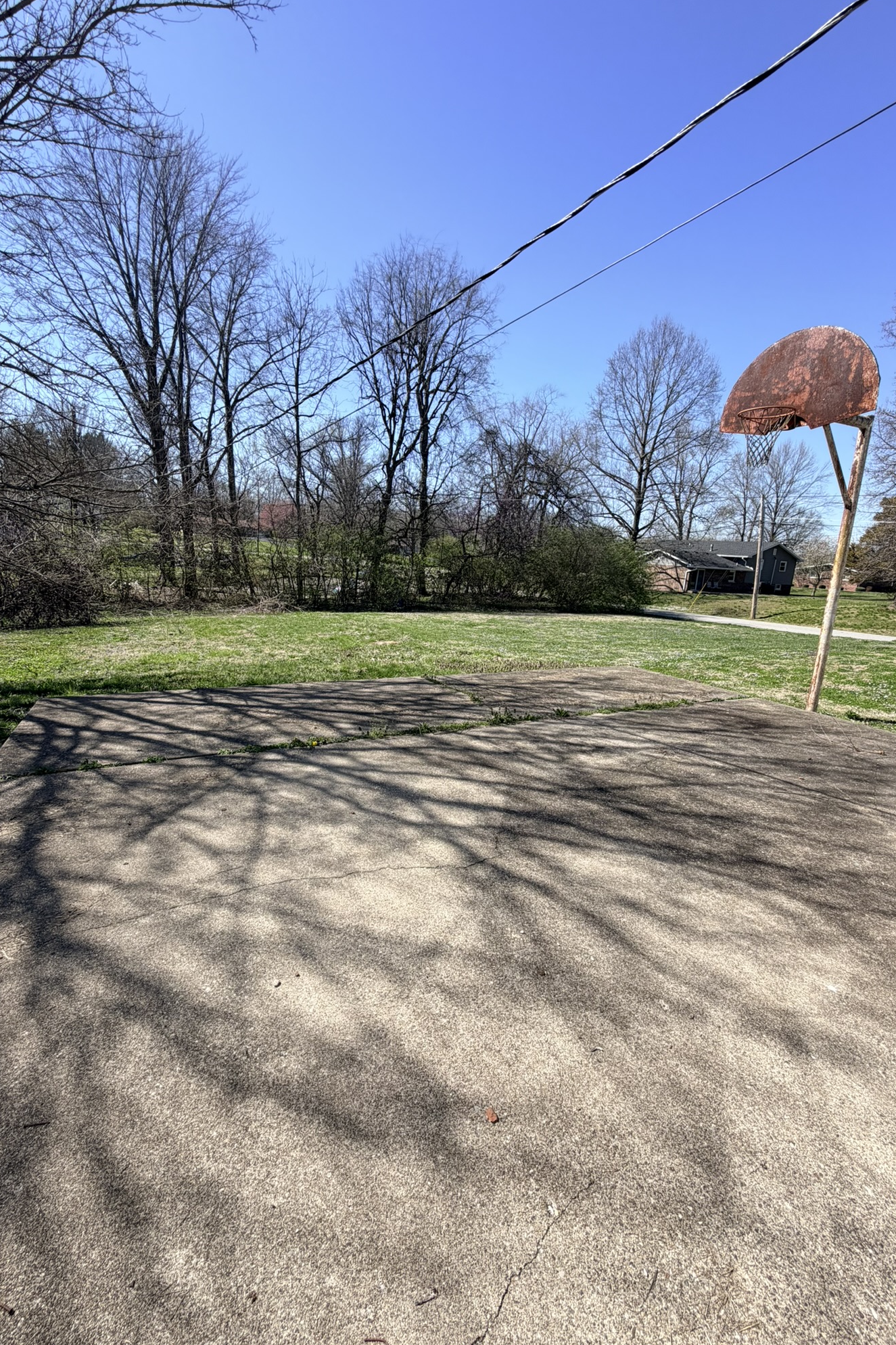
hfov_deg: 77.3
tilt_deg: -12.3
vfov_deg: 100.4
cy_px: 672
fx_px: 560
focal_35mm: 15
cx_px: 450
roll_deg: -3.9
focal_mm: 2.22
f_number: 2.2
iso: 25
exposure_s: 1/770
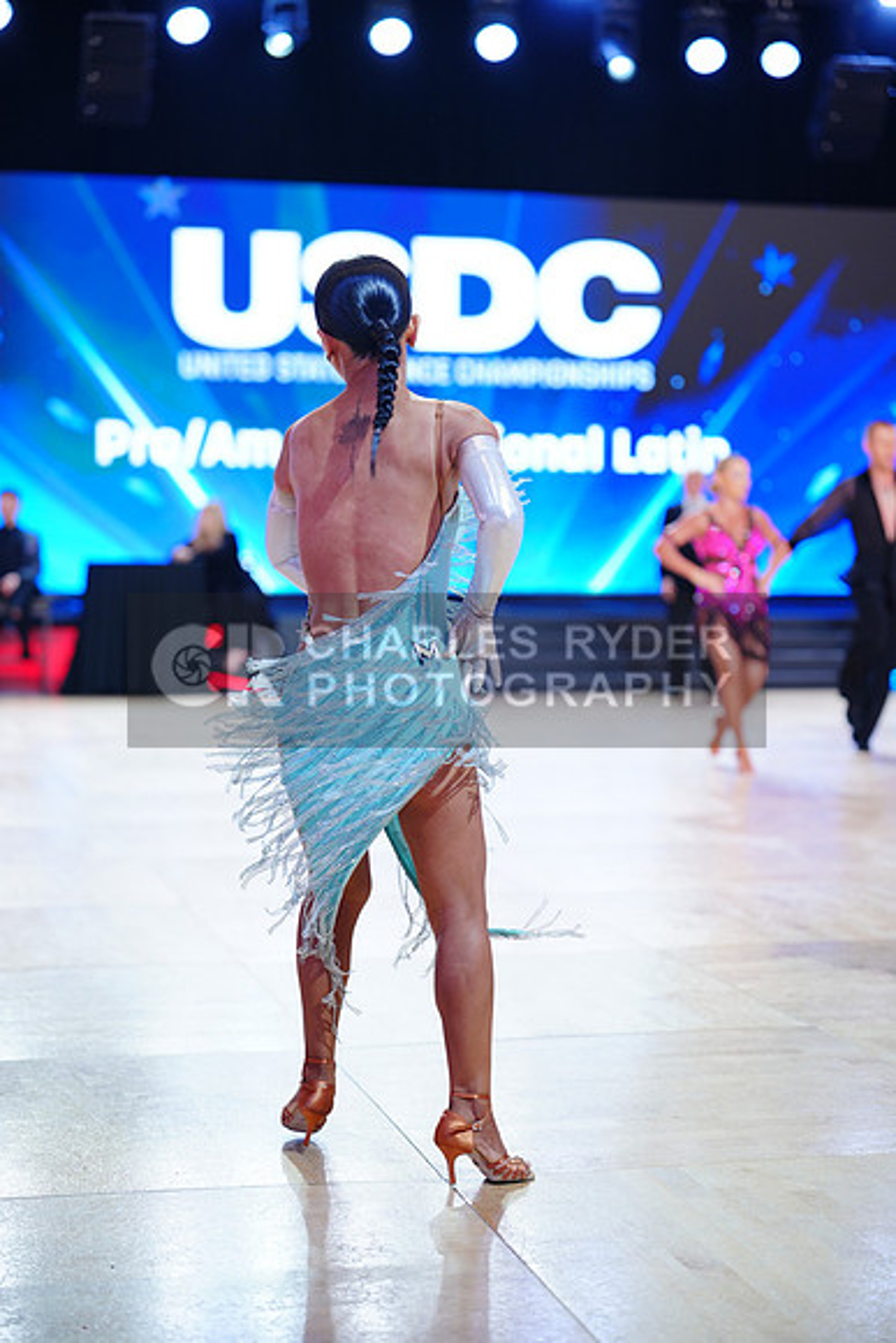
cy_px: 672
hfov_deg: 20.9
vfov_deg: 31.0
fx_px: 2425
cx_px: 448
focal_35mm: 65
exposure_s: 1/400
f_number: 2
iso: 500
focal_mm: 65
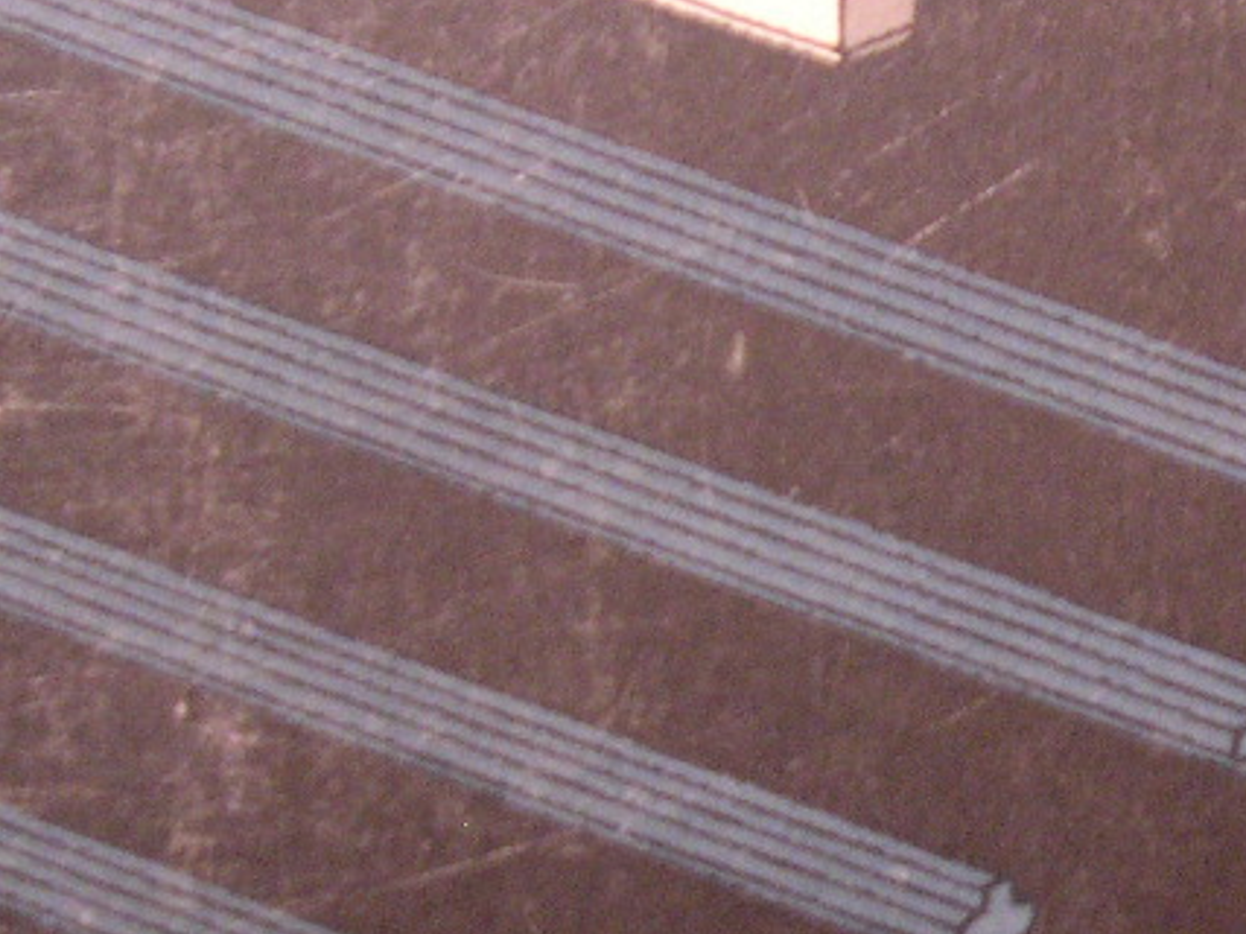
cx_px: 1118
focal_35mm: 114
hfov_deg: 17.0
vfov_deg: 13.0
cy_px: 613
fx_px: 4102
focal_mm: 8
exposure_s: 1/5.8
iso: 394
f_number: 2.8
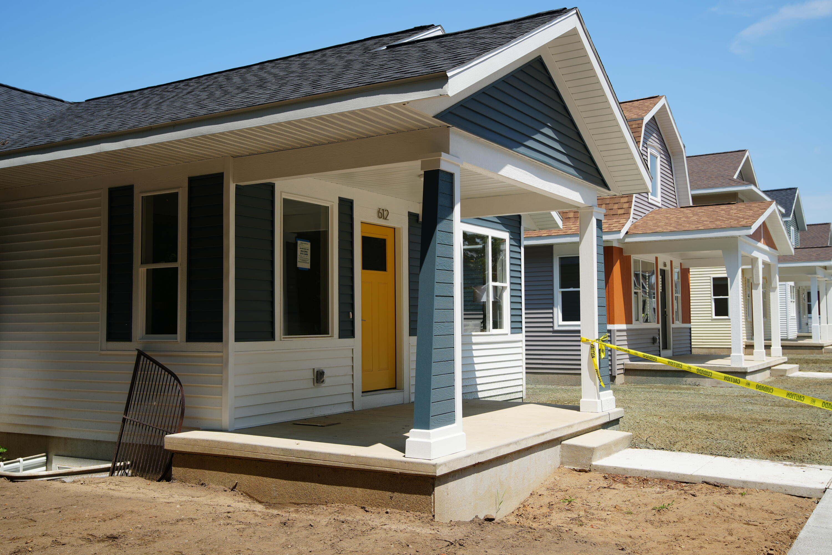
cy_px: 278
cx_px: 416
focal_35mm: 36
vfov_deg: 36.9
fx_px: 832
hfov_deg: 53.1
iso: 100
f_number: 5
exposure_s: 1/640
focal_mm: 36
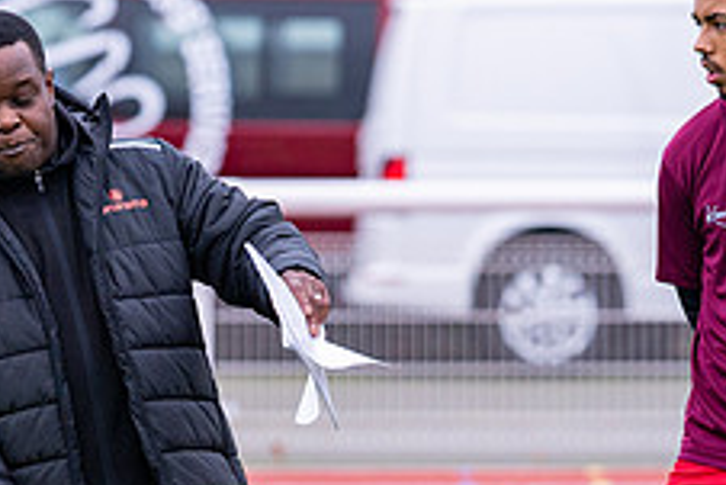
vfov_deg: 2.5
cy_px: 527
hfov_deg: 3.7
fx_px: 11300
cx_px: -94
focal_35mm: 560
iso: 640
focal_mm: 135
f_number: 2.8
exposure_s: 1/800
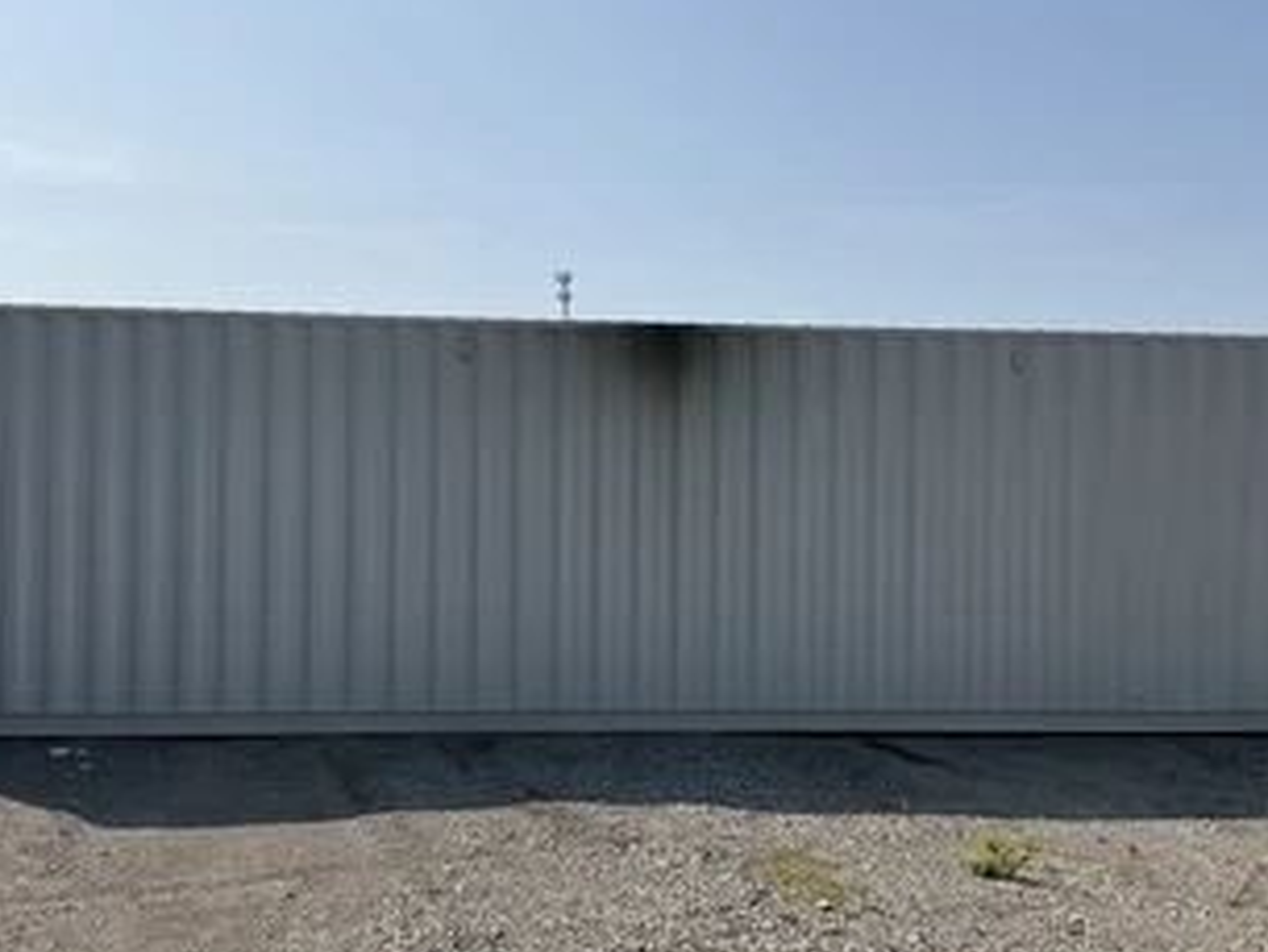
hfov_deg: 48.9
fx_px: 1393
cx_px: 611
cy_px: 507
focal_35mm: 38
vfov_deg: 37.7
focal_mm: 3
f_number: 1.8
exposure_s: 1/3534
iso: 25
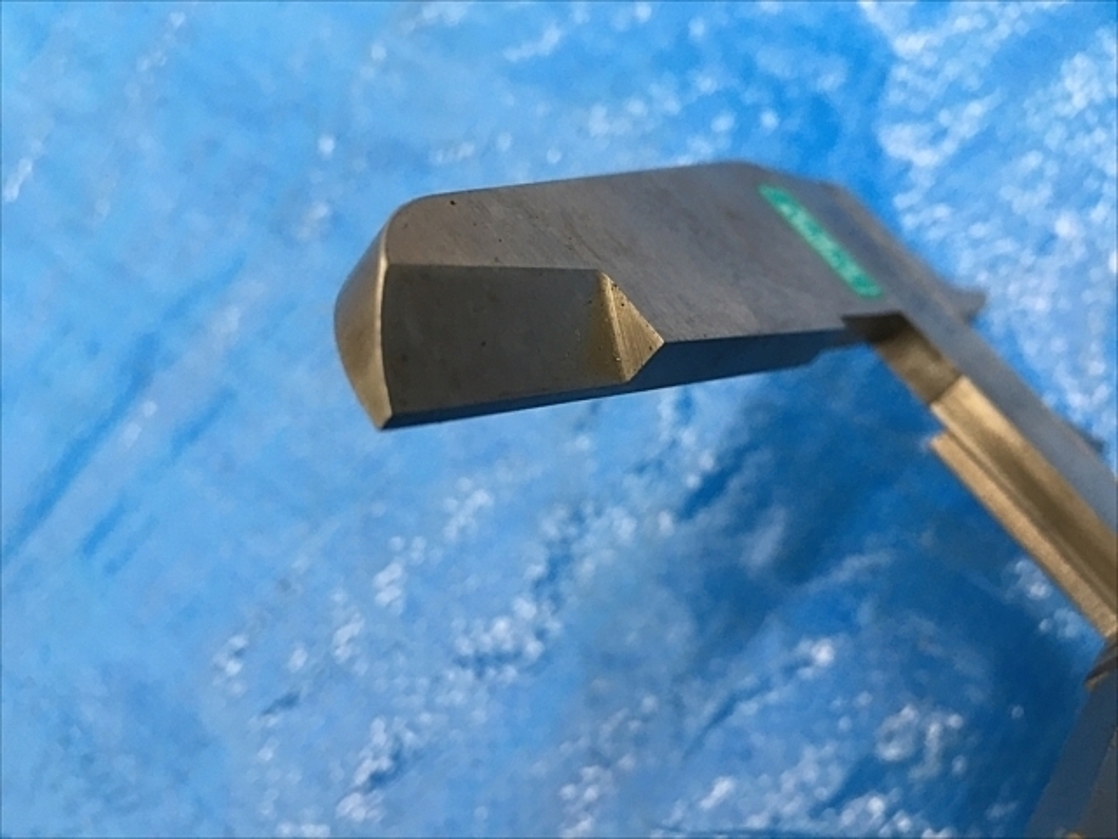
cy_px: 420
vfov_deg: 48.2
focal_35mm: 29
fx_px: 937
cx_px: 559
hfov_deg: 61.7
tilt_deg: -67.1
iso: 64
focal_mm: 4.15
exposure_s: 1/30
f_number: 2.2
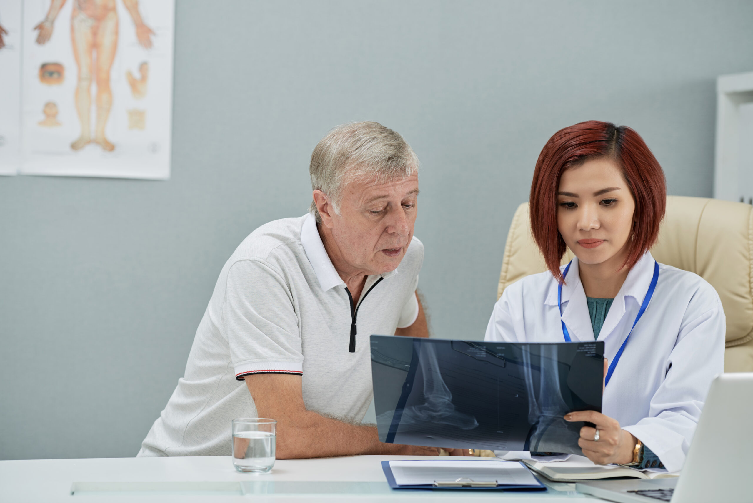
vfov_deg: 13.1
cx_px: 376
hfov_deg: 19.4
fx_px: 2197
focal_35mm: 105
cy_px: 252
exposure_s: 1/180
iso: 140
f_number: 4
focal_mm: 105
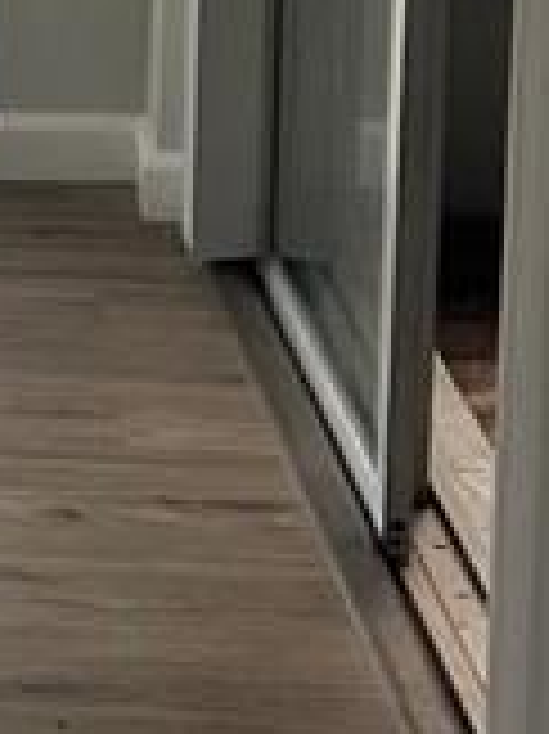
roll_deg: +2.4
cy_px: -158
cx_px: -1264
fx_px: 4065
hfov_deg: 6.8
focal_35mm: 192
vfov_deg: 10.1
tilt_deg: -10.5
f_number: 1.5
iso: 50
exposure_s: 1/413
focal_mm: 5.7
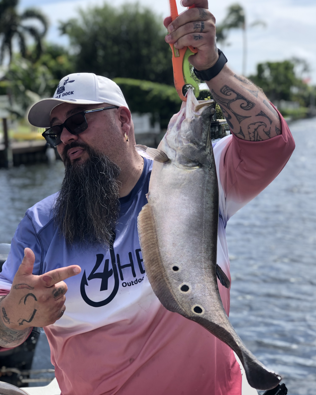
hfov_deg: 25.4
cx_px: 159
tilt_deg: -3.1
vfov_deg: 31.5
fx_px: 701
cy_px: 201
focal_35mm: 60
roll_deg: +2.8
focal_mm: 6.6
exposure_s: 1/304
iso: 20
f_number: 2.8
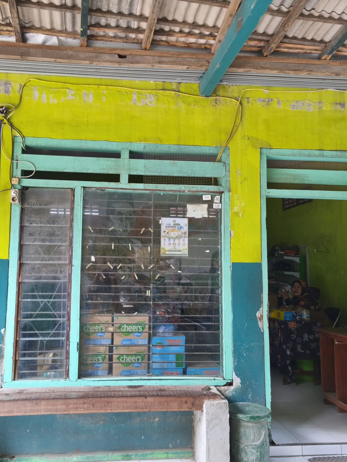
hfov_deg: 45.3
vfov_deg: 58.3
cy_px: 232
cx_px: 147
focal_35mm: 31
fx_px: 414
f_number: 1.7
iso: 400
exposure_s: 1/100
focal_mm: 5.35
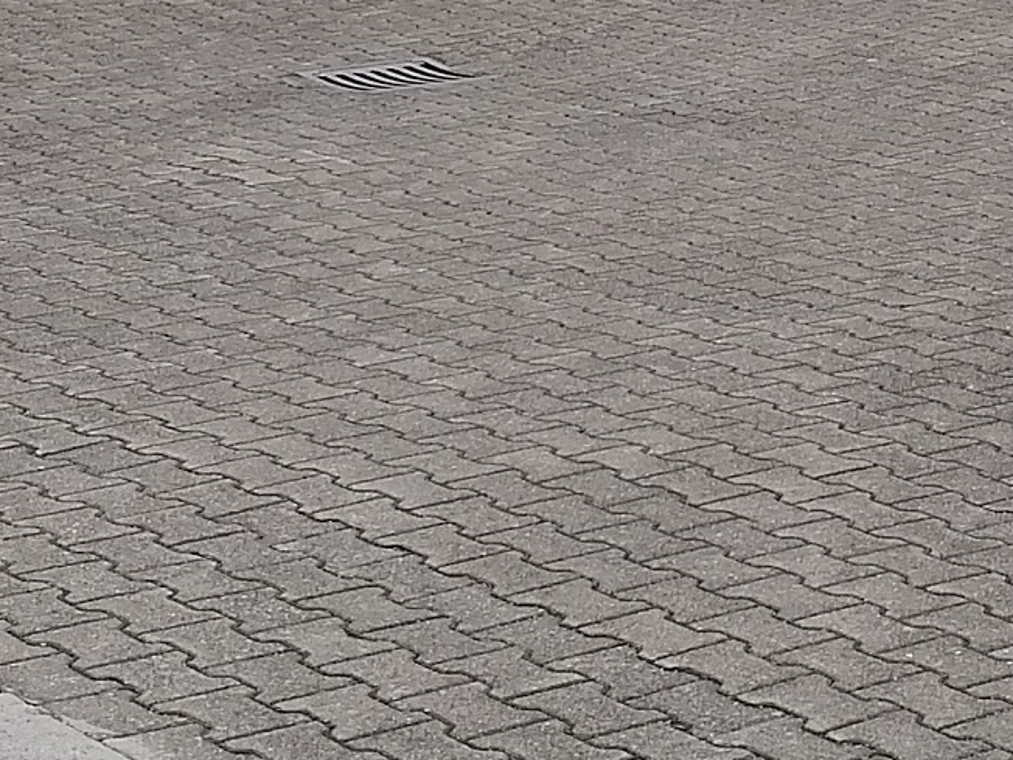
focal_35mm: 116
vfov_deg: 12.5
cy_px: -87
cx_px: 867
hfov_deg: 16.8
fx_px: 3395
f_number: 1.8
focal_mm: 4.75
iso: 125
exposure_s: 1/900
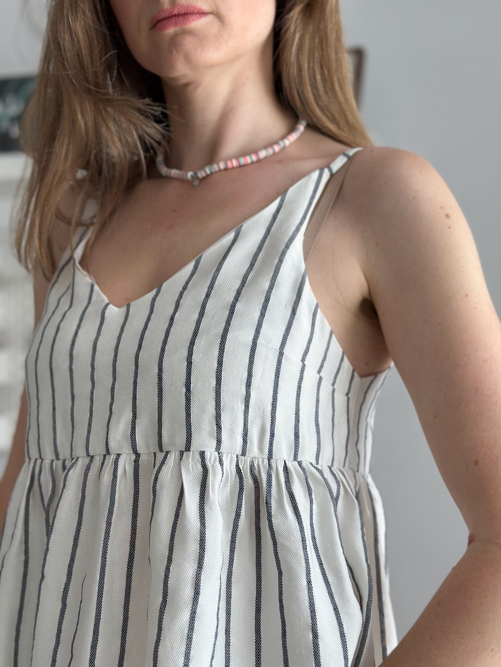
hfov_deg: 30.3
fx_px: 926
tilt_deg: +0.4
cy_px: 334
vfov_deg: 39.7
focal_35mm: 48
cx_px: 250
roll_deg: +0.3
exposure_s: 1/200
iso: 80
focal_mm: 6.86
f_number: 1.78
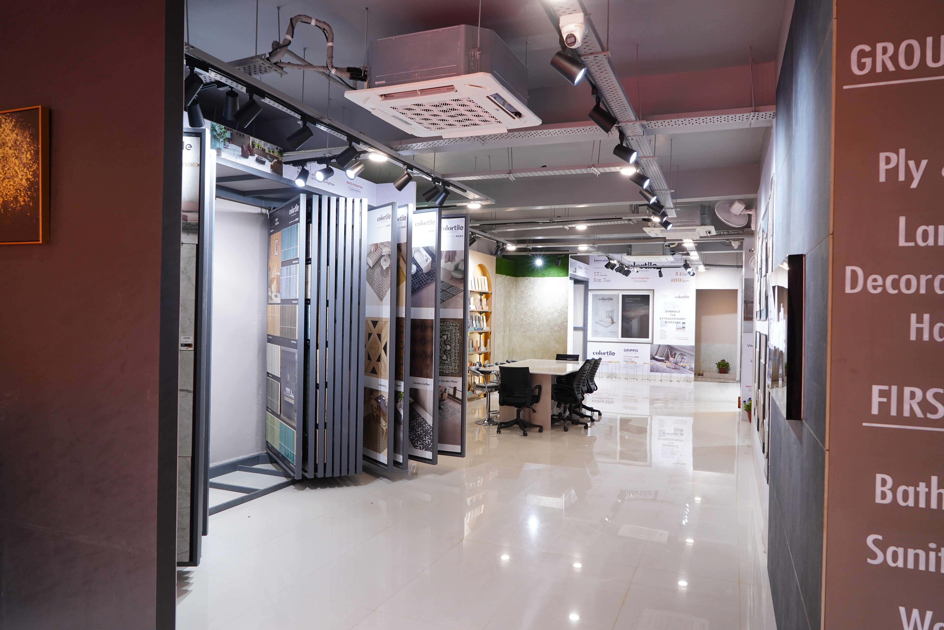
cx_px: 472
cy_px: 315
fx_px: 629
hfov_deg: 73.7
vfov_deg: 53.1
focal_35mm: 24
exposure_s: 1/100
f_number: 5.6
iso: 1250
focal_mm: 24
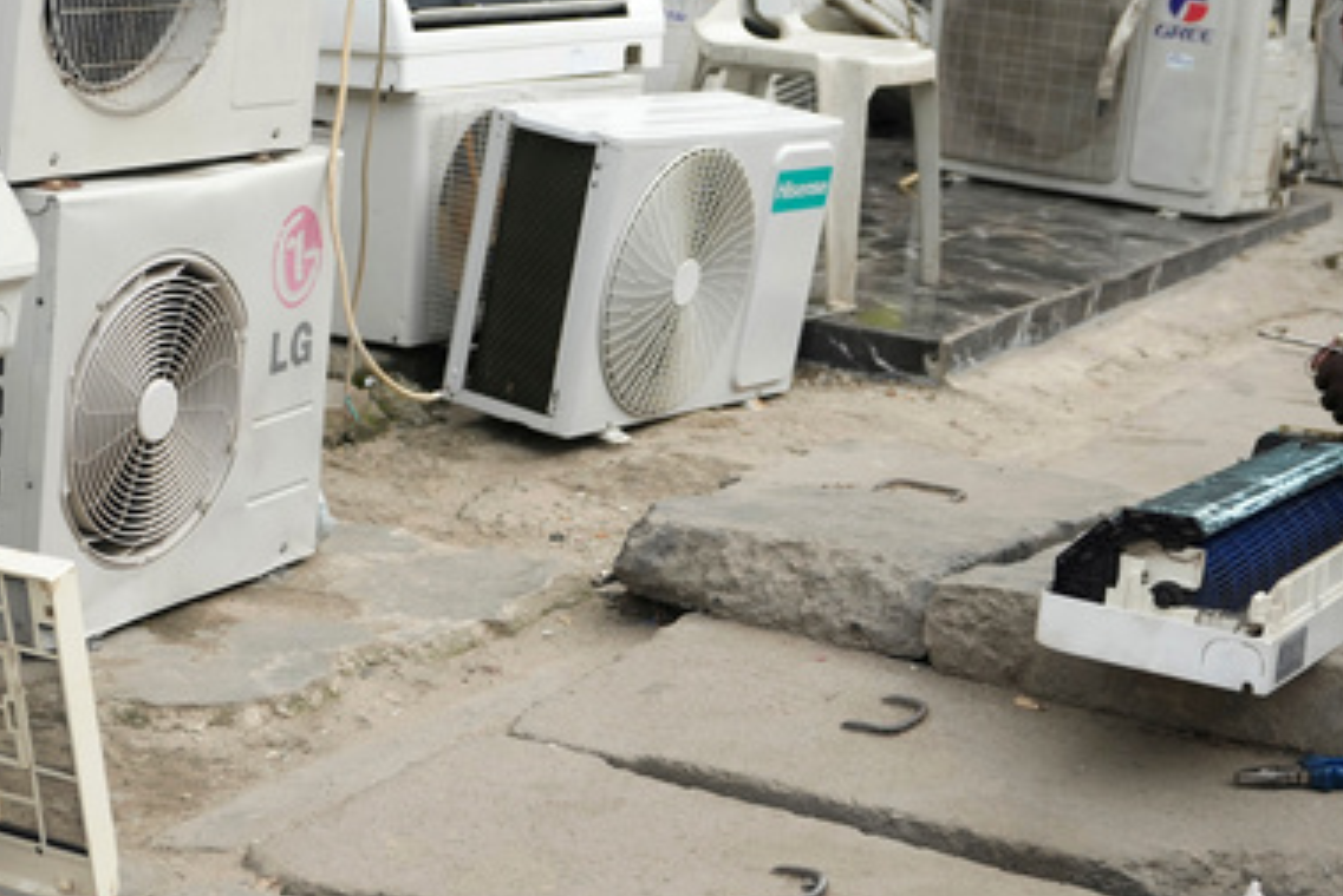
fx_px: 3023
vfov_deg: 16.8
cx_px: 344
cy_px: 280
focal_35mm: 81
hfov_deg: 24.8
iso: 500
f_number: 3.5
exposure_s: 1/1250
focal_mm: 30
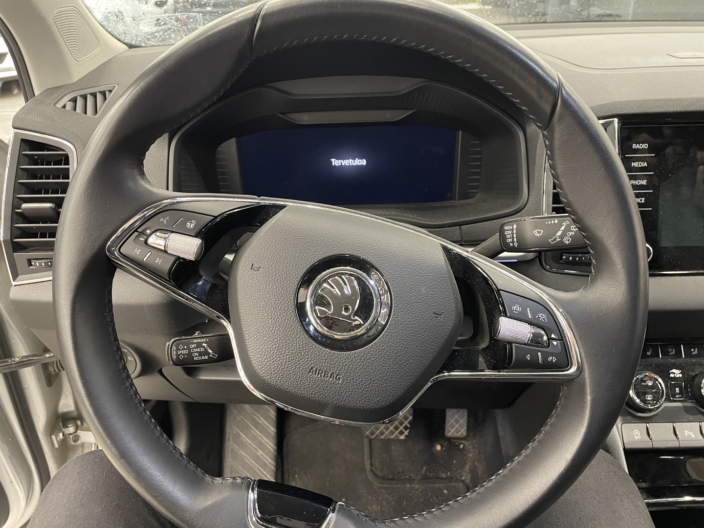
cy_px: 264
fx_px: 529
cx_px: 352
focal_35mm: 26
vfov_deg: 53.1
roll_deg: +2.0
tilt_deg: -28.9
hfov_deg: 67.3
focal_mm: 4.2
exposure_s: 1/33
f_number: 1.6
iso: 640
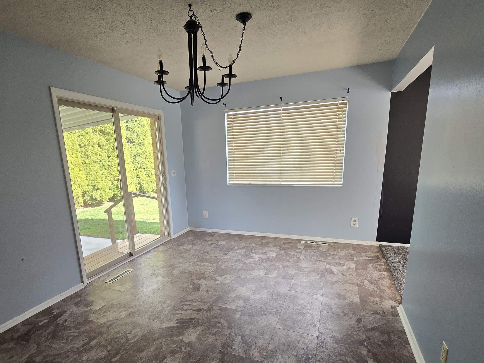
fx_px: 252
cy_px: 216
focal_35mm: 18
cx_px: 218
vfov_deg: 70.9
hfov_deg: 87.5
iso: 100
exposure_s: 1/100
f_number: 2.2
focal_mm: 2.2
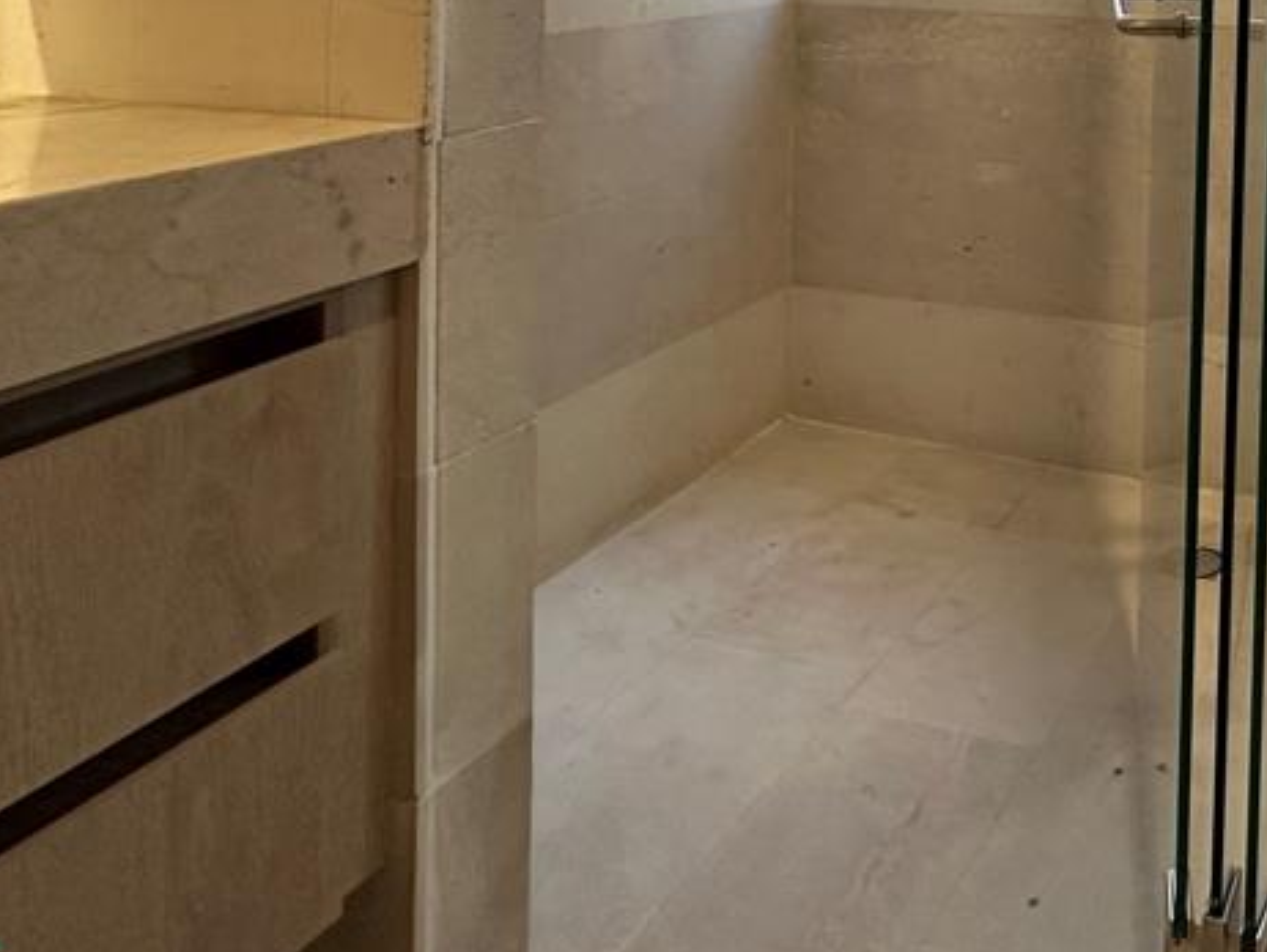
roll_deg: -1.8
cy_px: -71
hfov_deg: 47.7
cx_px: 1283
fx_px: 1135
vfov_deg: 38.4
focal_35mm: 31
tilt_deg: -0.9
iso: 160
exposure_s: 1/60
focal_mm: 2.22
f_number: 2.2
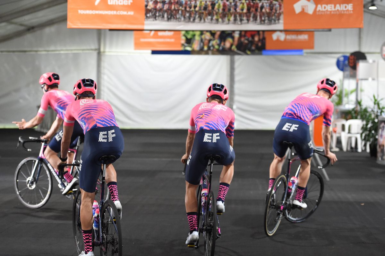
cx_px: 192
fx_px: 961
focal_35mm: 90
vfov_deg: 15.2
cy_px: 128
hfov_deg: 22.6
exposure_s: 1/400
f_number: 2.8
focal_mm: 90
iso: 5600
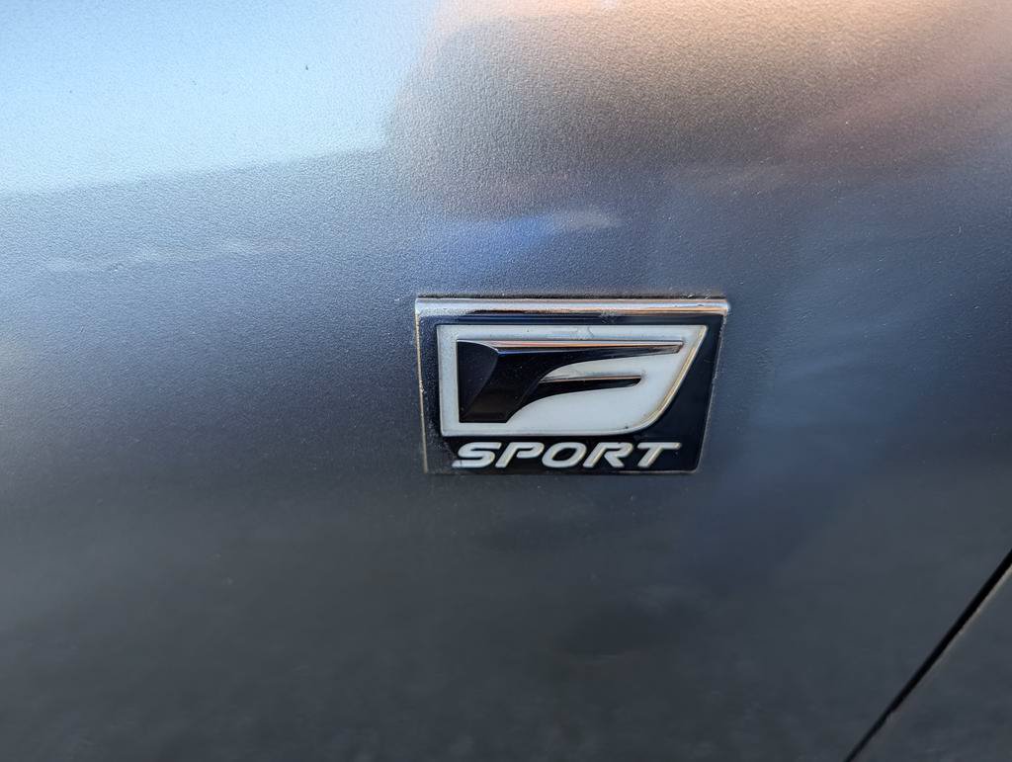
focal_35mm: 24
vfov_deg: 56.9
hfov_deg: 71.5
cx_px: 506
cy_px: 381
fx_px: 703
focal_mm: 6.9
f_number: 1.68
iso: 43
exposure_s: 1/250
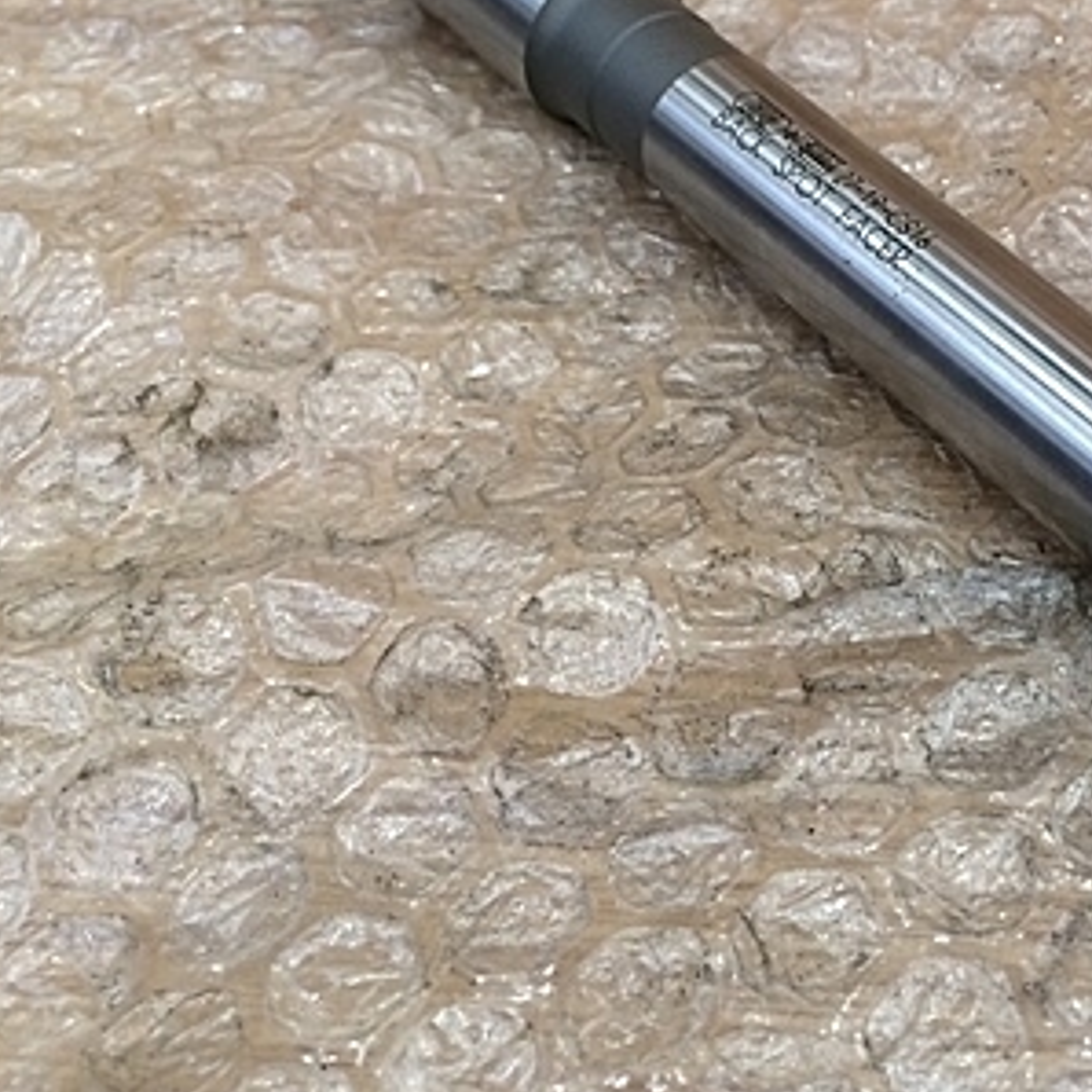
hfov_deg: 29.8
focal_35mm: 55
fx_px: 1963
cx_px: 978
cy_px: 344
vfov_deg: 30.8
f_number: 2.2
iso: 64
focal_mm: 4.15
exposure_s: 1/30
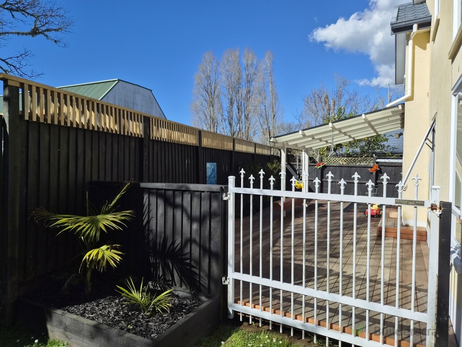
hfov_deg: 73.9
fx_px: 307
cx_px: 231
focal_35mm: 23
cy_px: 174
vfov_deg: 58.9
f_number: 1.8
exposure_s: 1/6400
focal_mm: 5.4
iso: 80
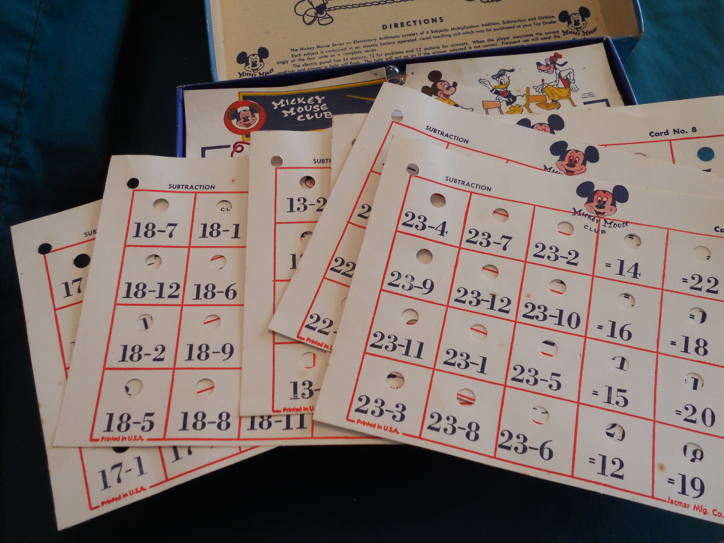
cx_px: 362
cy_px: 272
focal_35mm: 32
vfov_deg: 44.2
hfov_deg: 56.8
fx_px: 669
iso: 80
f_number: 3.5
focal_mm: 5.8
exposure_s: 1/40
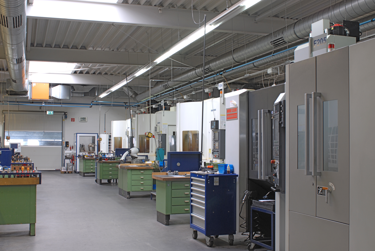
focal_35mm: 42
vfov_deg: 32.0
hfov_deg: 46.3
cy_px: 126
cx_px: 188
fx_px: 438
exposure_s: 1/3
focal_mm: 28
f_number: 10
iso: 100
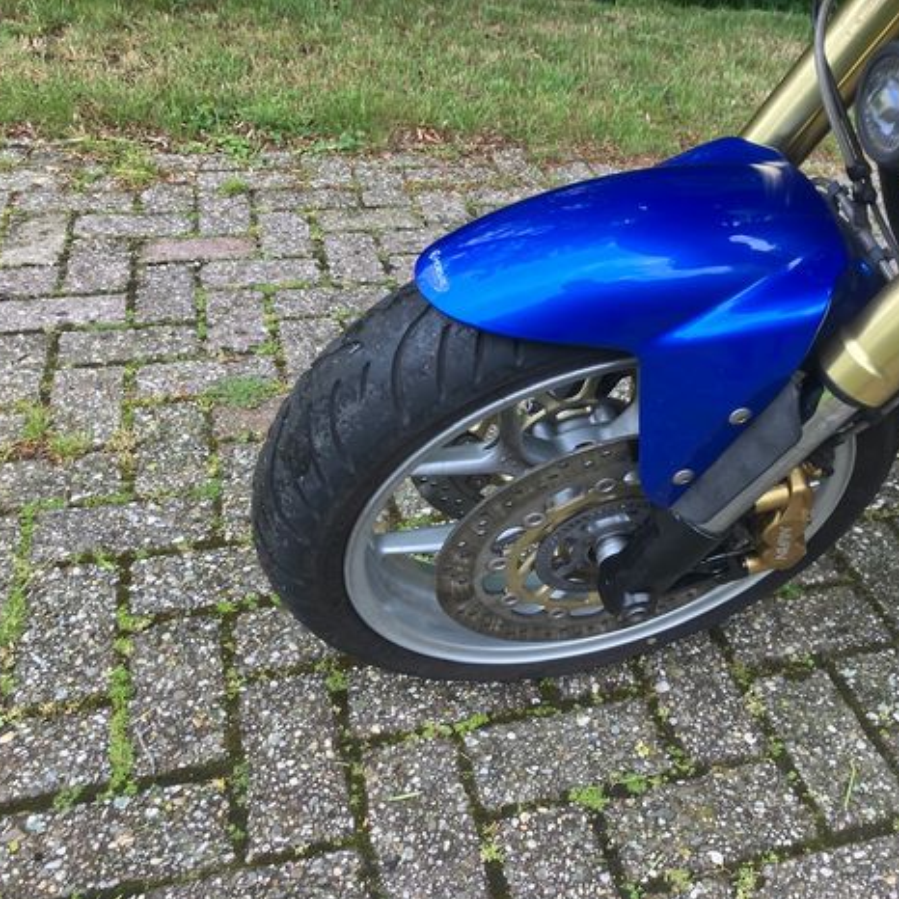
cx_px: 558
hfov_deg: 48.0
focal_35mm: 34
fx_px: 999
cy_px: 461
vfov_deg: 48.4
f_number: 1.8
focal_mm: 3.99
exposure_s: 1/121
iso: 25
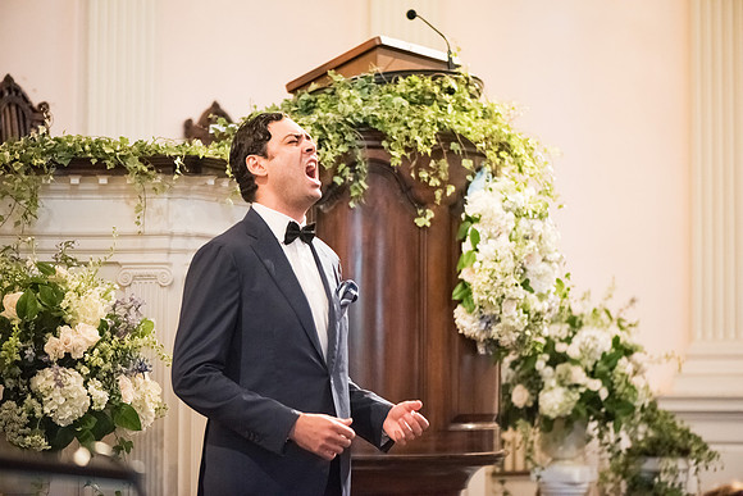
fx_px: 2168
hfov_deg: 19.4
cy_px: 248
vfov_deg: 13.0
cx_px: 372
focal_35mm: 105
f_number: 2.8
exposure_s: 1/250
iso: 3200
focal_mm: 105
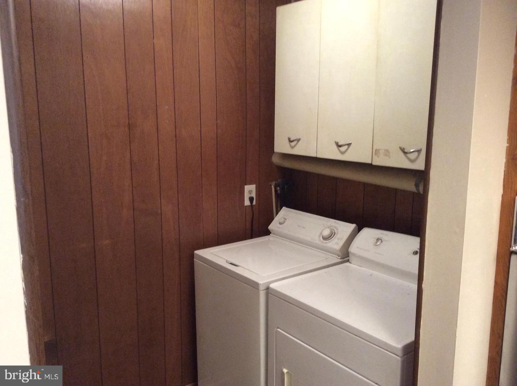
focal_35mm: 32
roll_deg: +0.3
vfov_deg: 44.0
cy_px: 193
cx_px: 258
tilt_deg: -9.4
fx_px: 477
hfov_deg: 56.9
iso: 250
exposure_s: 1/24
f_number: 2.4
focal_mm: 3.3
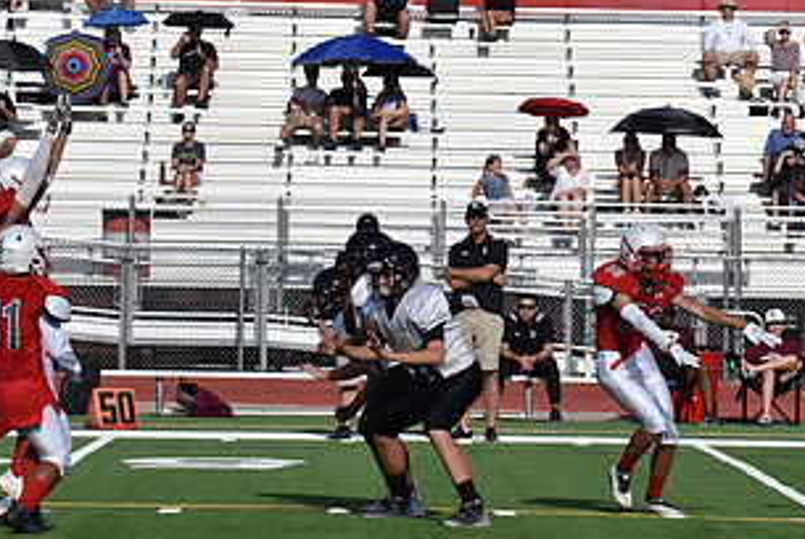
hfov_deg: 6.8
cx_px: 626
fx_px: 6804
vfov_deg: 4.5
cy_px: 205
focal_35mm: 304
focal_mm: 160
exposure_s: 1/3200
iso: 500
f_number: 8
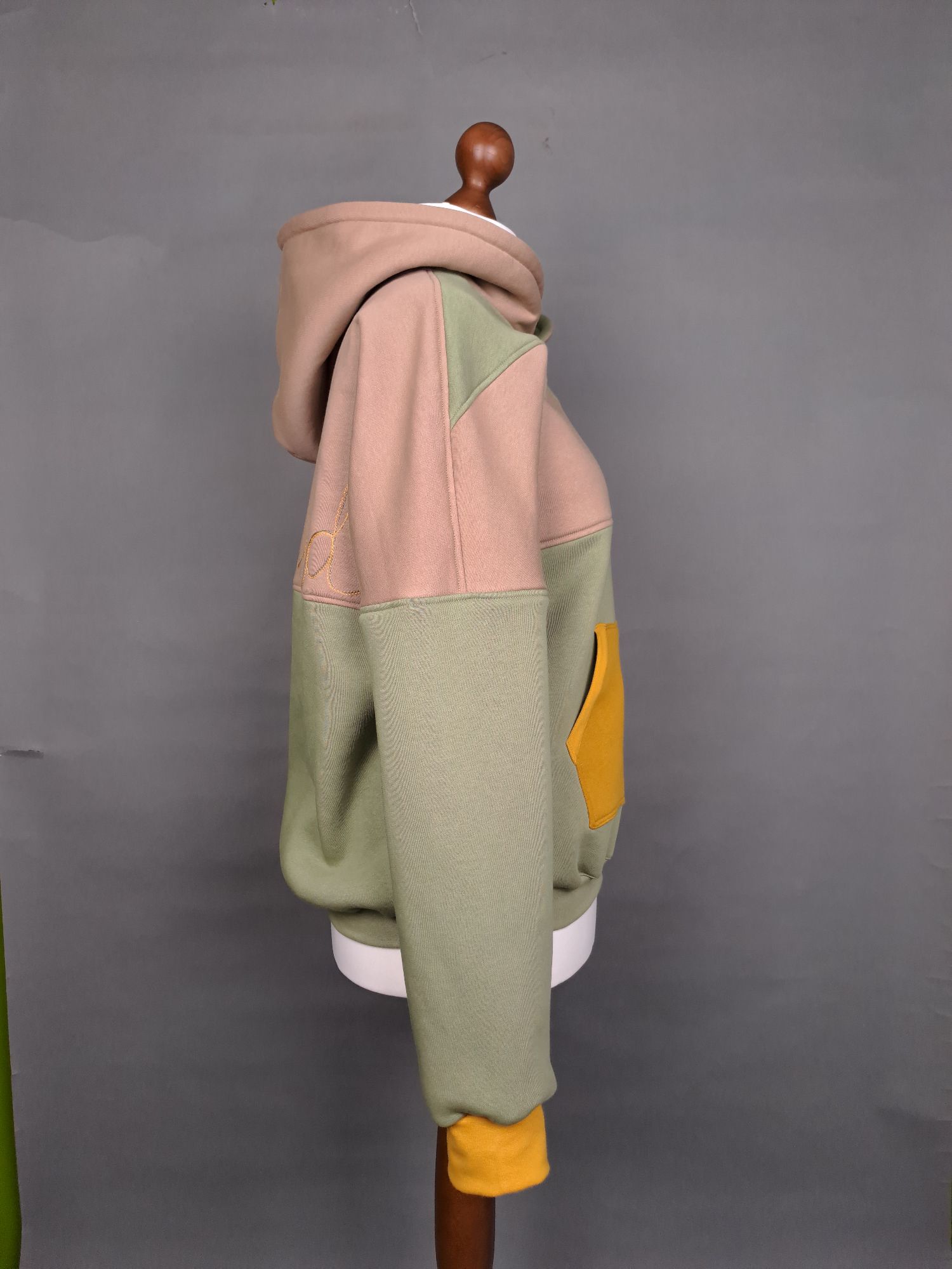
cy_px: 634
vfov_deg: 69.4
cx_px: 476
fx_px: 917
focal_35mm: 25
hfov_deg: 54.9
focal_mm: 4.65
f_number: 1.8
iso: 100
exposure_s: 1/50
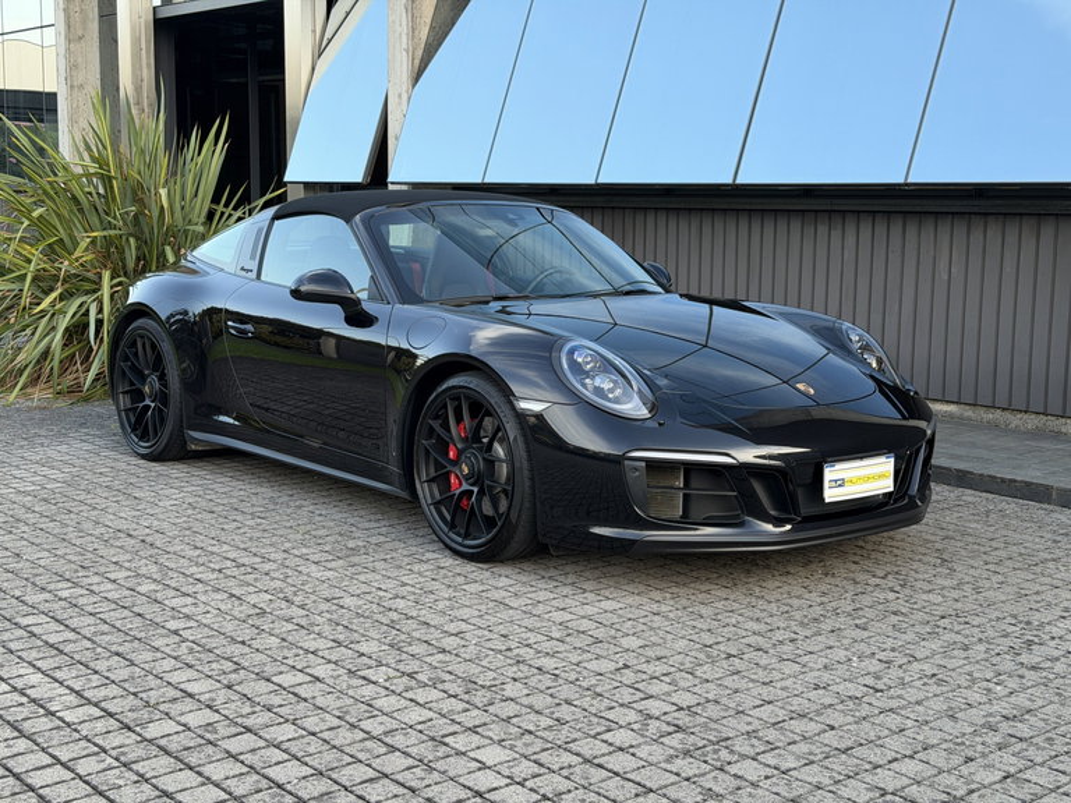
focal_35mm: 48
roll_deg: -0.9
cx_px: 536
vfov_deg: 30.3
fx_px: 1485
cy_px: 402
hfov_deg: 39.7
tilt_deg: -7.8
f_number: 1.78
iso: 80
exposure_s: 1/294
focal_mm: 6.76
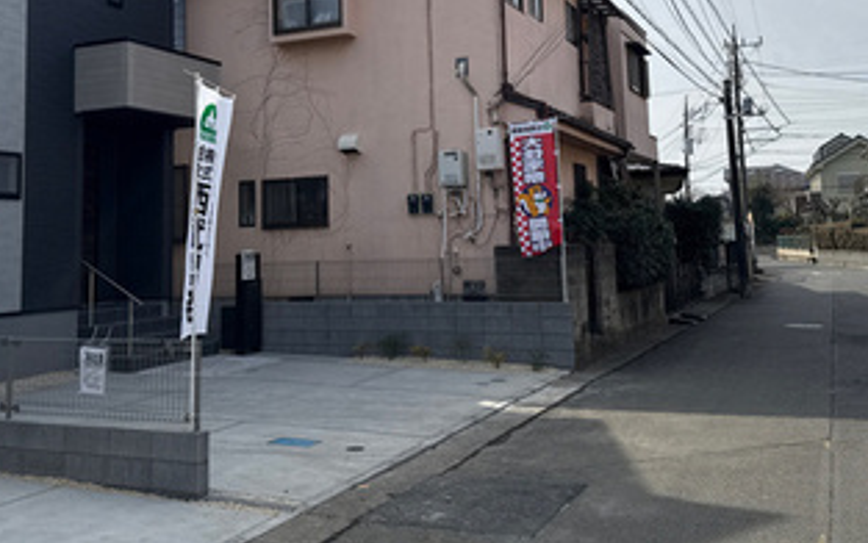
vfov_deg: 32.2
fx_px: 923
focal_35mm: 39
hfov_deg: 50.3
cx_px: 402
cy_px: 136
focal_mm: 6.76
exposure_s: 1/8130
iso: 80
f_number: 1.78
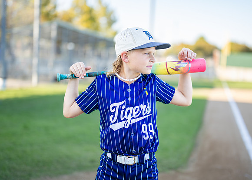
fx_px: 409
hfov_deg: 34.2
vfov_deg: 24.8
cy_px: 91
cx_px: 131
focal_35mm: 57
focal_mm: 50
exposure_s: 1/1250
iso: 100
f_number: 1.2
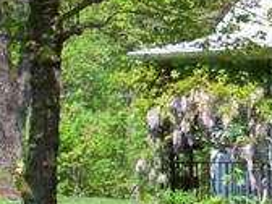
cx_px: 515
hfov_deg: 6.2
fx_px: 2459
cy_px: 185
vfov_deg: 4.7
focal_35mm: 313
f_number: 4
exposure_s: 1/302
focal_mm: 13.5
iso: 80
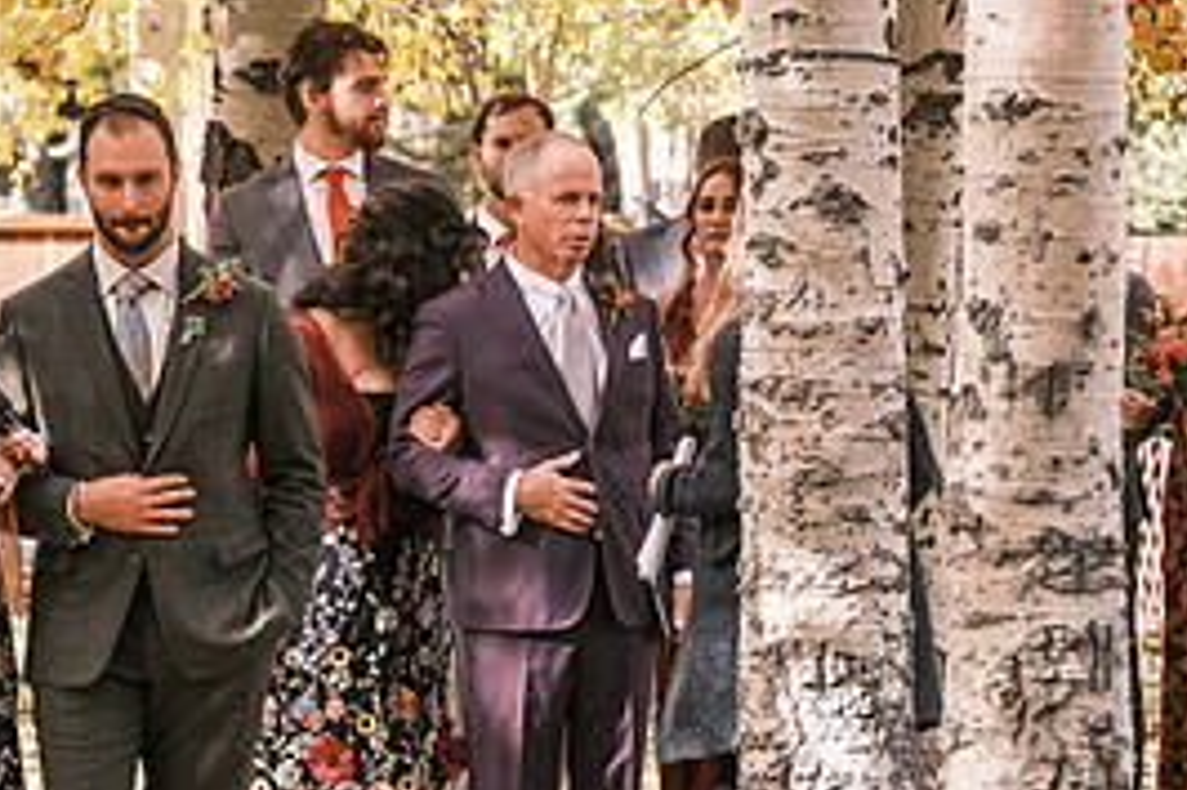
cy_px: 413
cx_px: 598
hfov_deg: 6.4
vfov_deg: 4.3
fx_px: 10577
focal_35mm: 321
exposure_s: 1/500
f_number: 4
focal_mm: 98.2
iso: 400
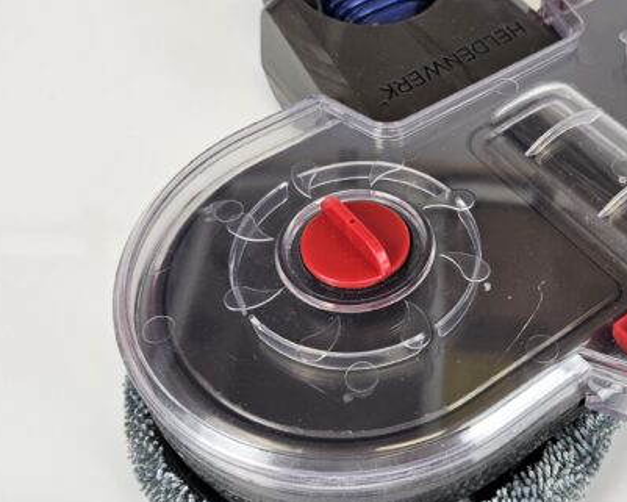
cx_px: 464
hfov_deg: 41.7
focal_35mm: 43
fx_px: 798
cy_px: 238
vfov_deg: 34.9
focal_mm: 5.4
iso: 40
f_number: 1.8
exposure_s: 1/100
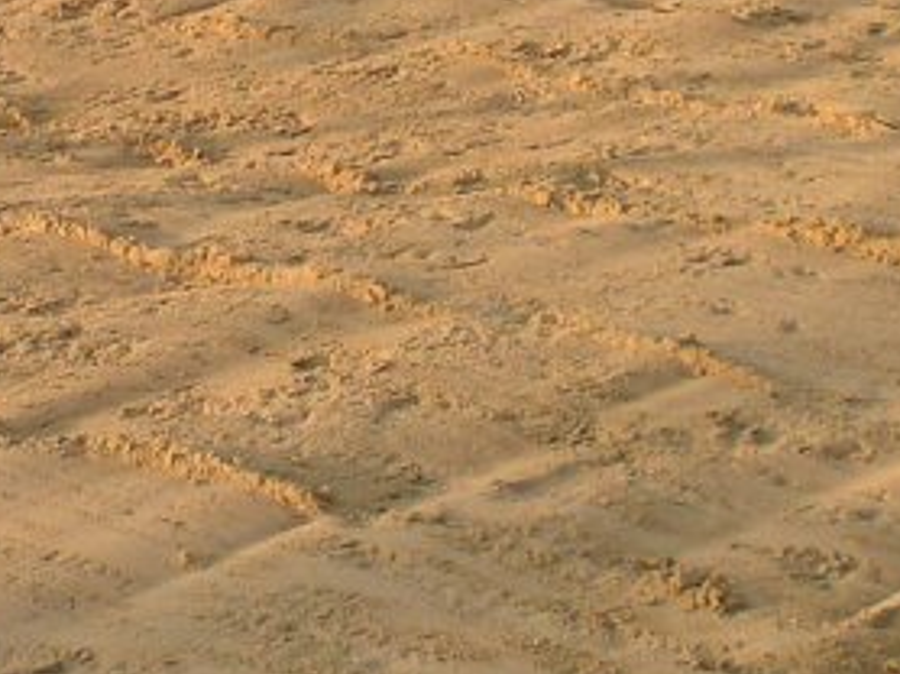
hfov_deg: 13.9
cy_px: 39
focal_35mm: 140
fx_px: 3637
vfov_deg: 10.5
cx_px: 58
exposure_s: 1/200
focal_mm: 6.3
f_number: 4.4
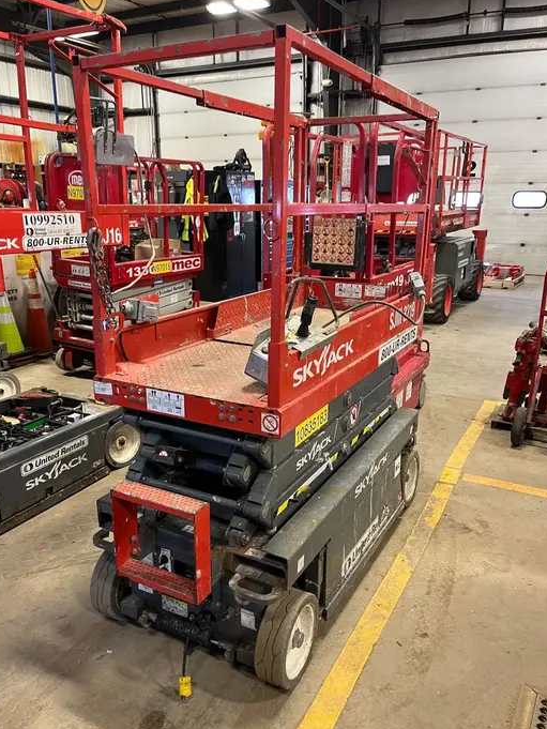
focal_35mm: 28
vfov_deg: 63.4
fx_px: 590
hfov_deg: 49.8
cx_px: 282
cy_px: 371
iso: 200
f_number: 1.6
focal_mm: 5.1
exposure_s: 1/60
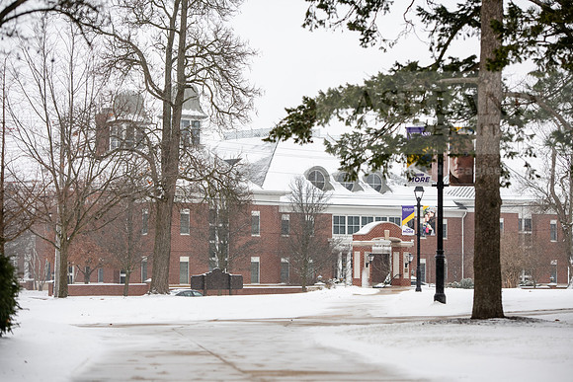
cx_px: 286
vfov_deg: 13.4
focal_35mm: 102
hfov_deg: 20.0
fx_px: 1624
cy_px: 191
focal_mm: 102
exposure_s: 1/320
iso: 400
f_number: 4
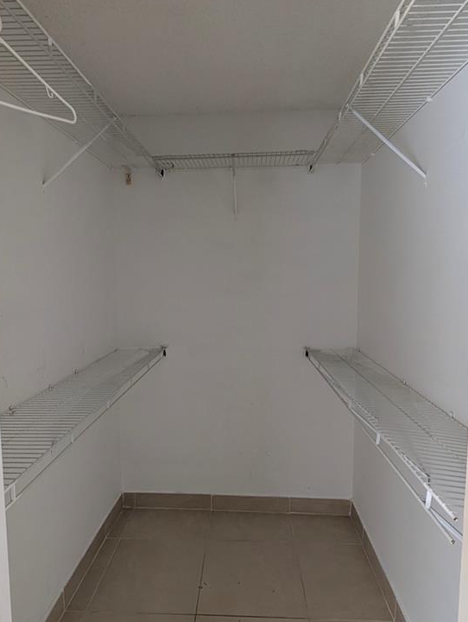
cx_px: 227
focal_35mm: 20
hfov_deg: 66.1
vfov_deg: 81.7
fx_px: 360
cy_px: 312
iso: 202
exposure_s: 1/23.9
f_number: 1.7
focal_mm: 2.02
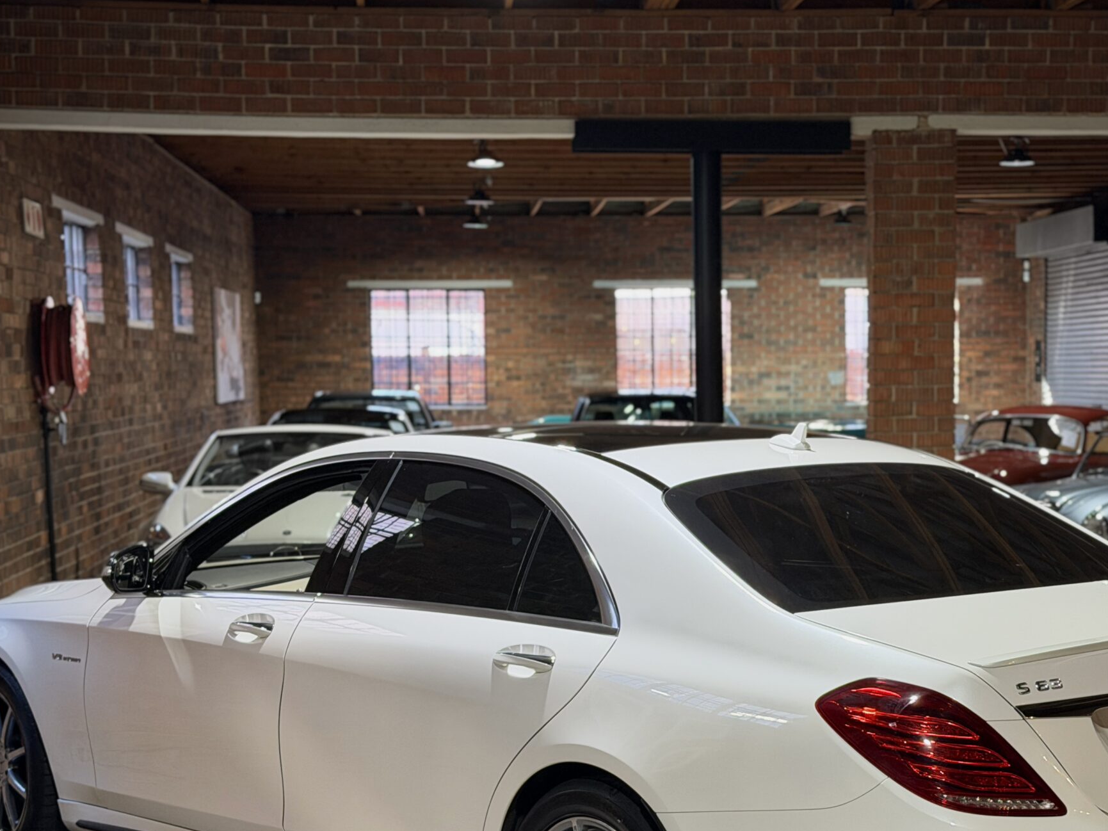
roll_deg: +0.4
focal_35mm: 71
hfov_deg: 27.4
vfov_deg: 20.6
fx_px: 2272
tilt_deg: -6.1
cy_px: 603
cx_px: 650
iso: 160
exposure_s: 1/50
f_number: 1.78
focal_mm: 6.76
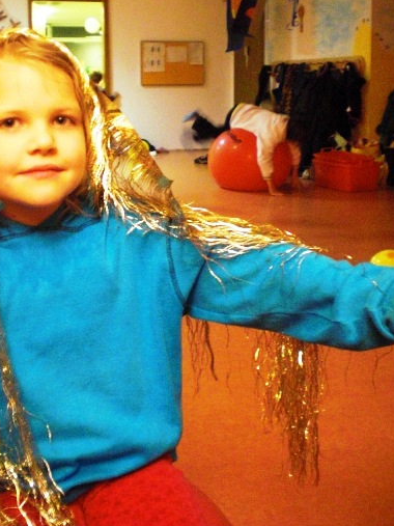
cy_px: 195
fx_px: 729
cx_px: 182
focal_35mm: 48
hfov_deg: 30.2
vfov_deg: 39.4
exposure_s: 1/8
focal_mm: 6.3
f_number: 3.1
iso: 800
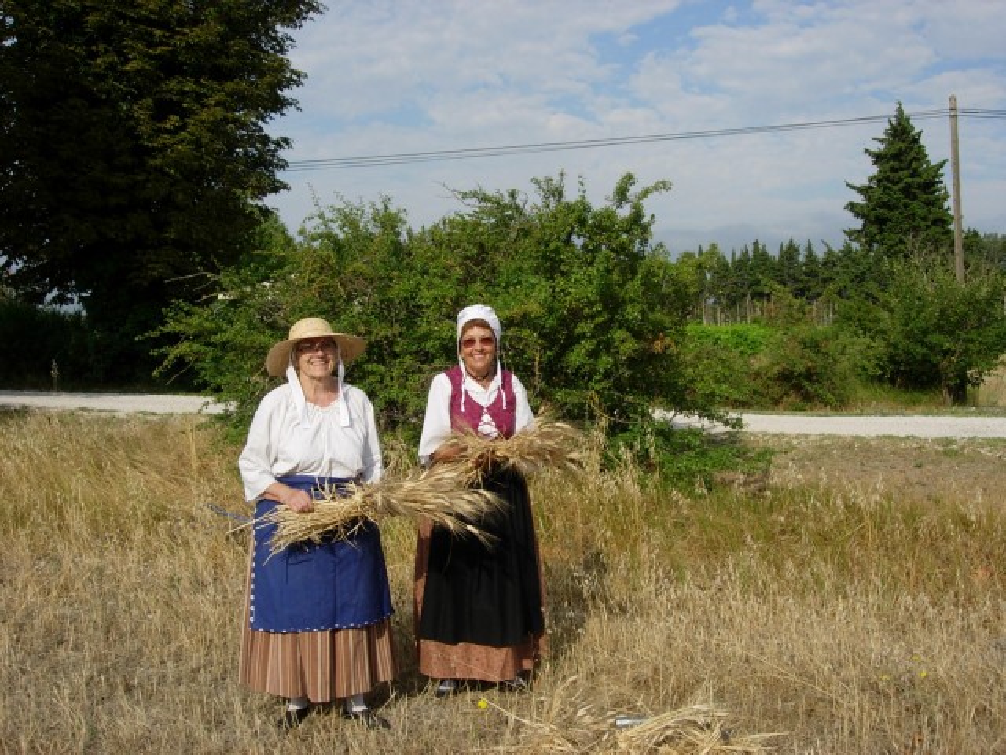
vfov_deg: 37.7
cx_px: 503
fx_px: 1104
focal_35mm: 38
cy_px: 378
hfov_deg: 49.0
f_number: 4.8
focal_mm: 7.8
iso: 64
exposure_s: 1/886
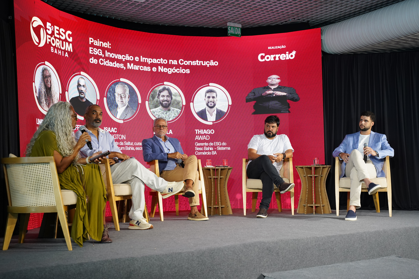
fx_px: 535
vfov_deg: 29.2
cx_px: 210
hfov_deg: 42.7
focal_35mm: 46
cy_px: 140
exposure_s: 1/250
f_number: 4
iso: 2000
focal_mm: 46
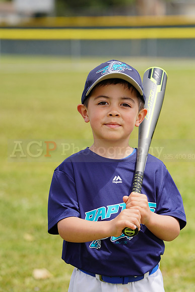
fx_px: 2054
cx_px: 98
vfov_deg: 8.1
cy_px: 146
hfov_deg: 5.4
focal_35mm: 253
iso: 100
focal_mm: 253
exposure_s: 1/250
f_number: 9
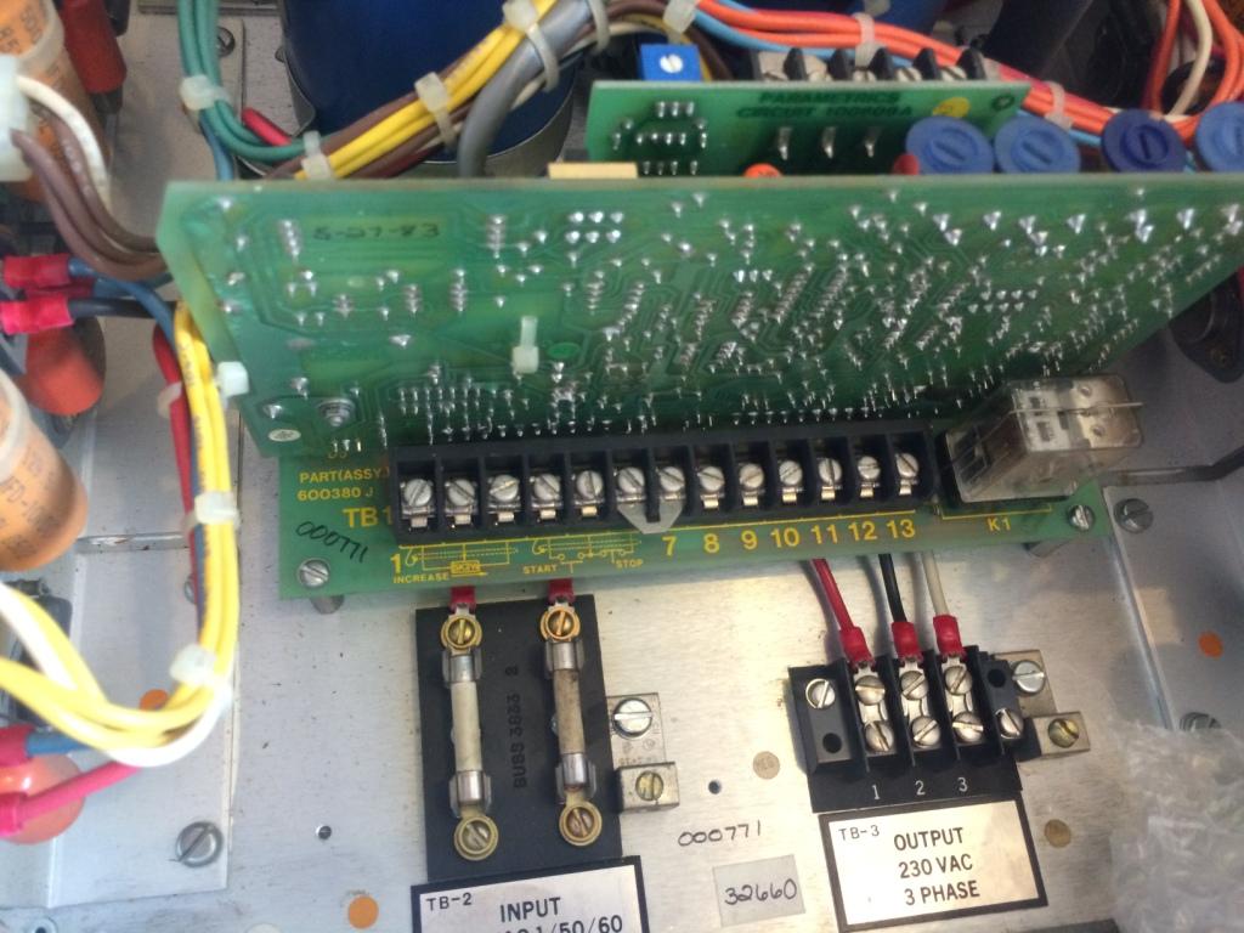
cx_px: 622
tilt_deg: -73.7
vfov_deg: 48.2
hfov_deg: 61.7
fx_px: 1042
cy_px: 466
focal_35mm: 29
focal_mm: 4.15
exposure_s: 1/30
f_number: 2.2
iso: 200
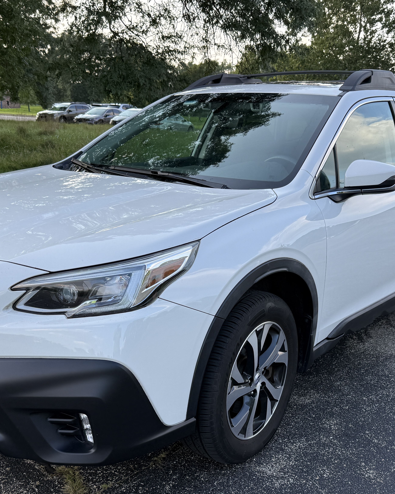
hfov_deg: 45.8
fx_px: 468
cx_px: 191
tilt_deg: -17.1
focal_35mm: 32
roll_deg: -2.5
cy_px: 248
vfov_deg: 55.7
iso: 80
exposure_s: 1/780
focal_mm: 6.76
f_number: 1.78
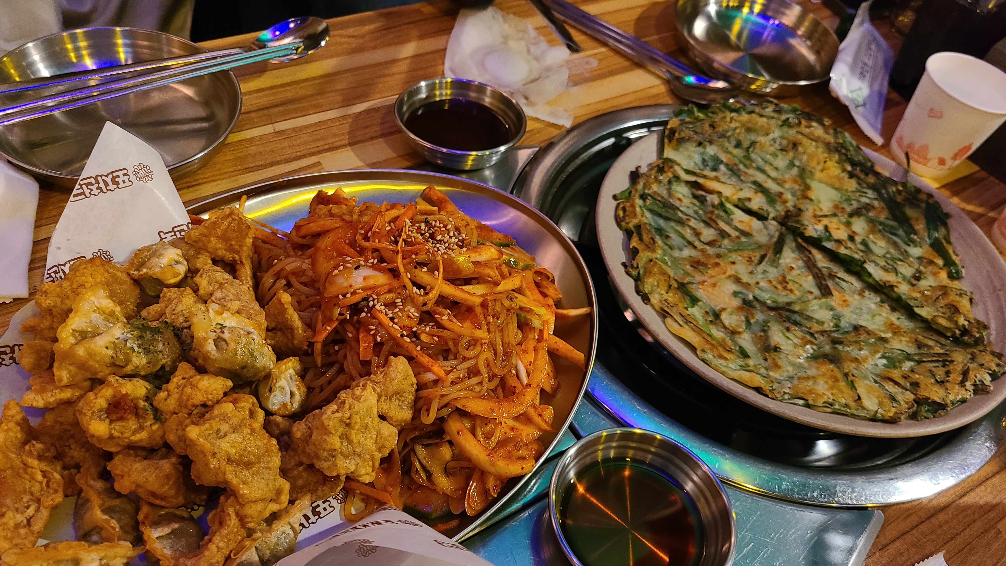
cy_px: 332
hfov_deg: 66.1
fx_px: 774
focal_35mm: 29
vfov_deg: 40.0
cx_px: 497
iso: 640
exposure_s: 1/24
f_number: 1.8
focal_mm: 5.4
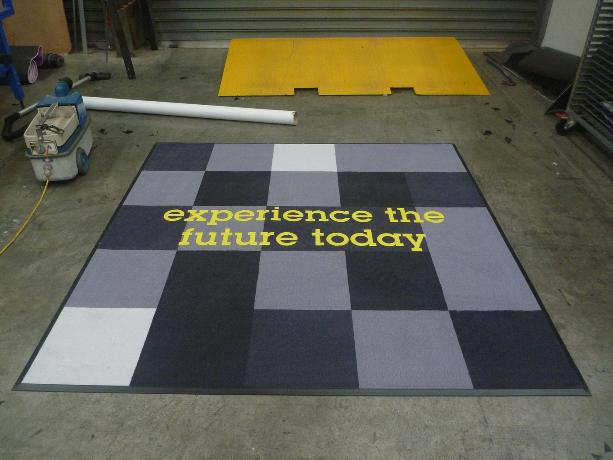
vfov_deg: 49.7
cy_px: 230
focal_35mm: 28
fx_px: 496
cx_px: 306
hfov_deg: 63.4
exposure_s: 1/60
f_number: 3.3
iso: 400
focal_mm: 4.9
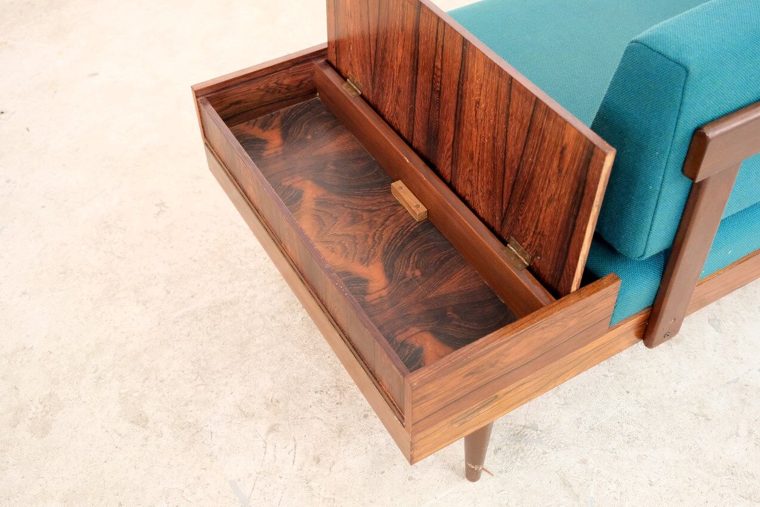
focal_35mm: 37
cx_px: 380
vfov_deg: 35.9
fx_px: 781
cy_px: 254
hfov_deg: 51.9
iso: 5000
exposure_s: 1/38
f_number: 4
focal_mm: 24.7
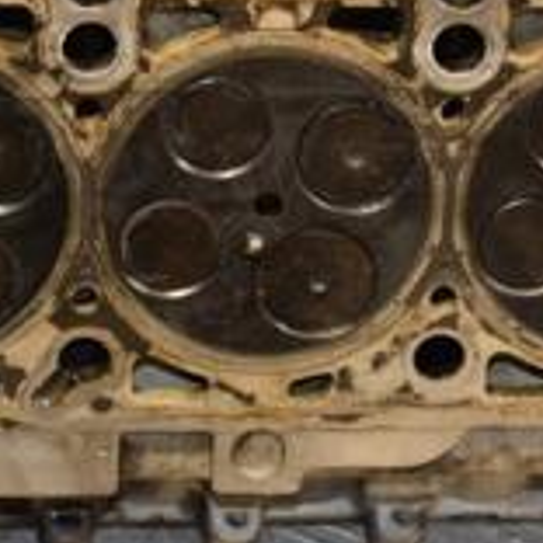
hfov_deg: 8.9
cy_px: 101
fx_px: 3478
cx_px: 317
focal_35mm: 196
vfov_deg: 8.9
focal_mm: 40
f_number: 4.8
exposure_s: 1/100
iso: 800
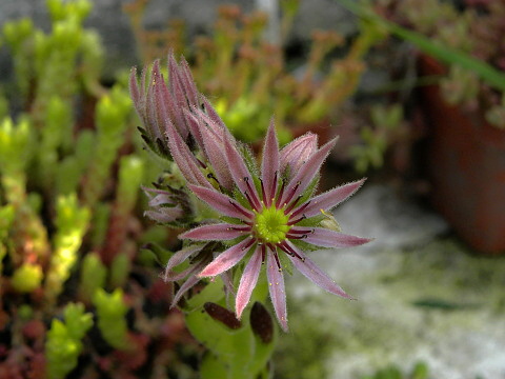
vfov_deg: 22.3
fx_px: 963
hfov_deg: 29.4
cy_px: 190
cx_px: 252
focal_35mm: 66
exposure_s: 1/160
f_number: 3.5
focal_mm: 11.8
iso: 100
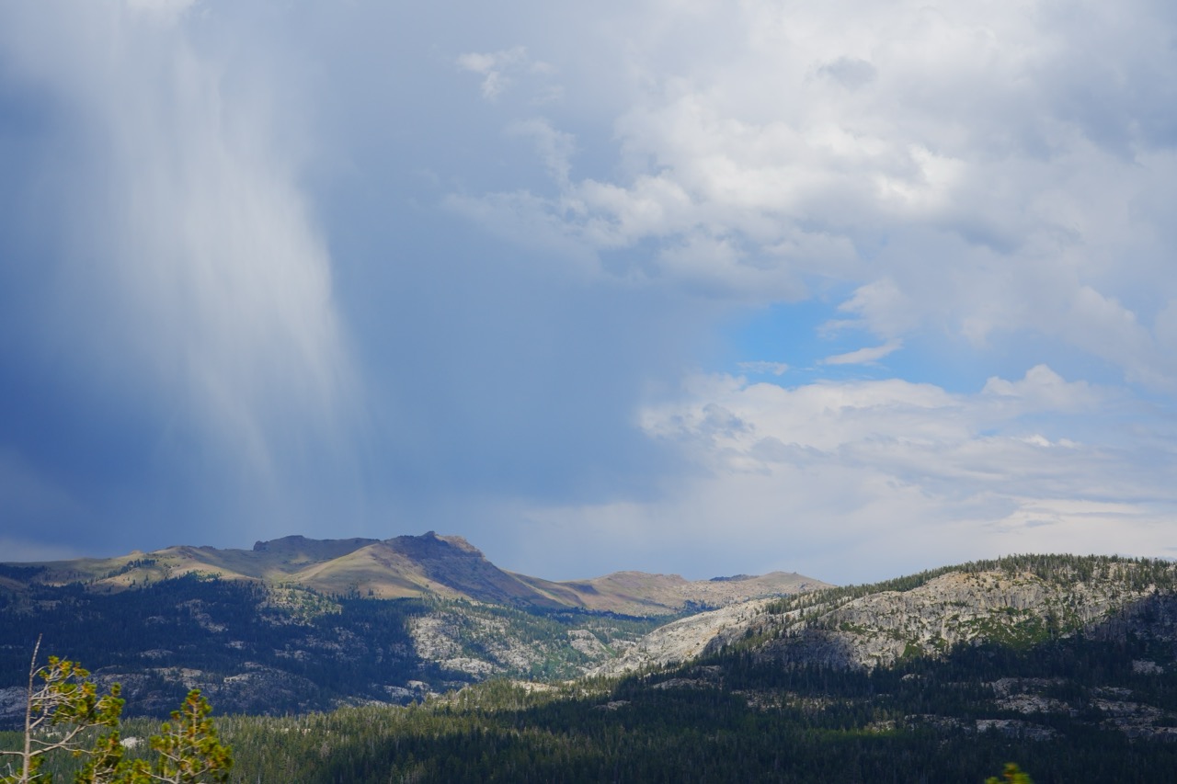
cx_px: 588
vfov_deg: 27.0
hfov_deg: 39.6
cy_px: 392
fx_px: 1634
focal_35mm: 50
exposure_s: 1/640
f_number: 8
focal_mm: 50
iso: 100
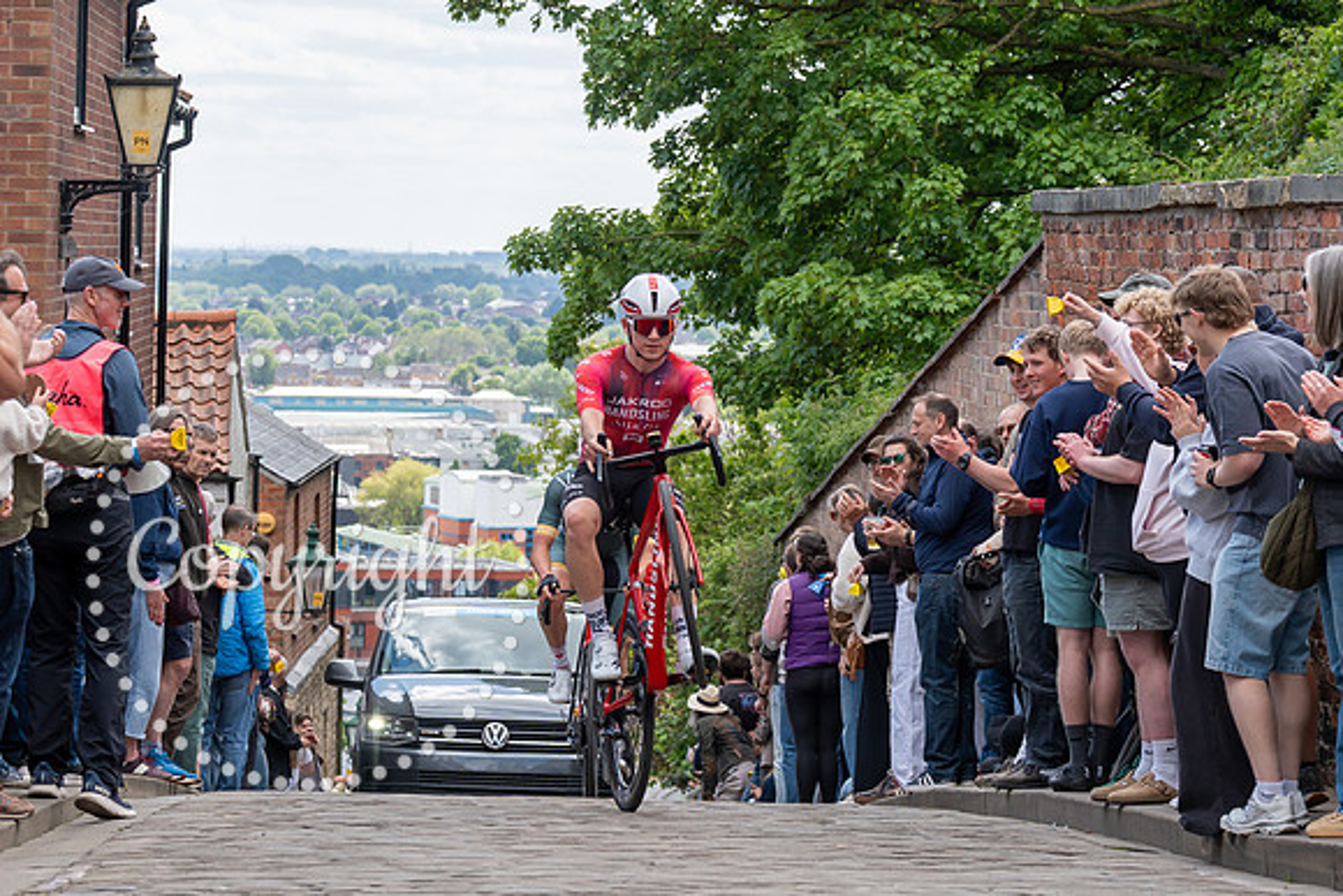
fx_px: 4824
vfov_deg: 10.6
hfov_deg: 15.8
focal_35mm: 129
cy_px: 176
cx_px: 769
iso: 250
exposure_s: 1/1000
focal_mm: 70
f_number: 5
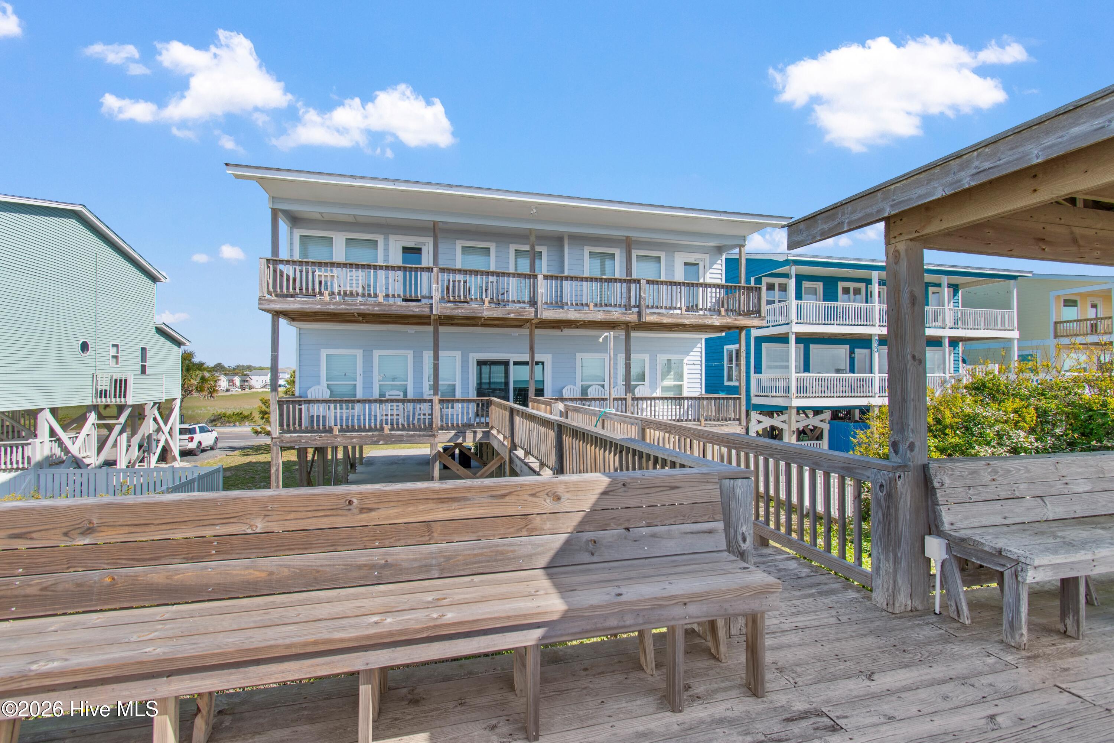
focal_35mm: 15
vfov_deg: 77.3
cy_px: 372
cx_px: 557
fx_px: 464
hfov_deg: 100.4
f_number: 7.1
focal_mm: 10
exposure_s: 1/200
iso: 100
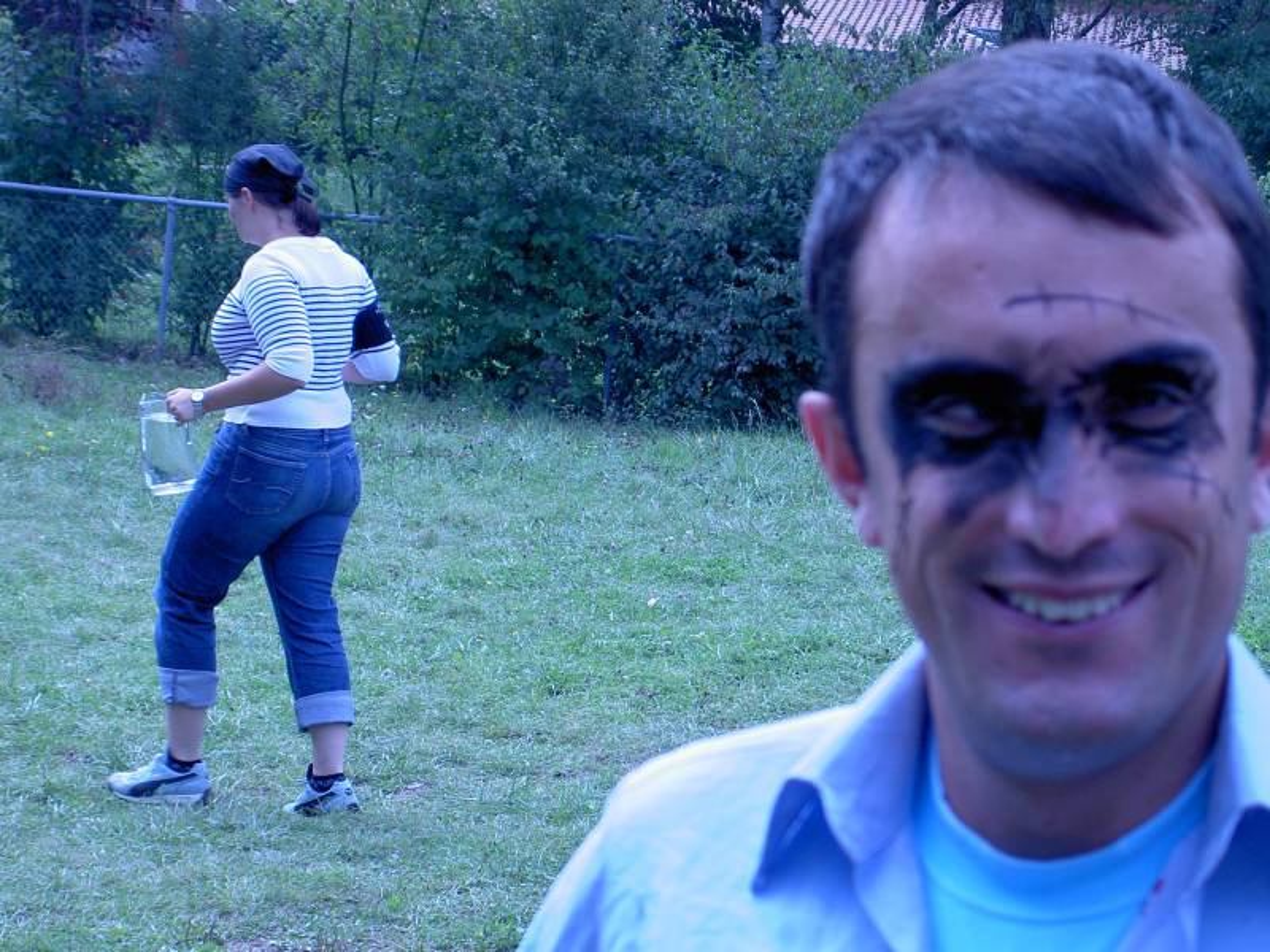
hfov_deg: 17.0
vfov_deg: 12.8
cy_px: 476
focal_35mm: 116
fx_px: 4256
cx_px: 635
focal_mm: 24
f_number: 4.9
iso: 100
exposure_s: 1/320
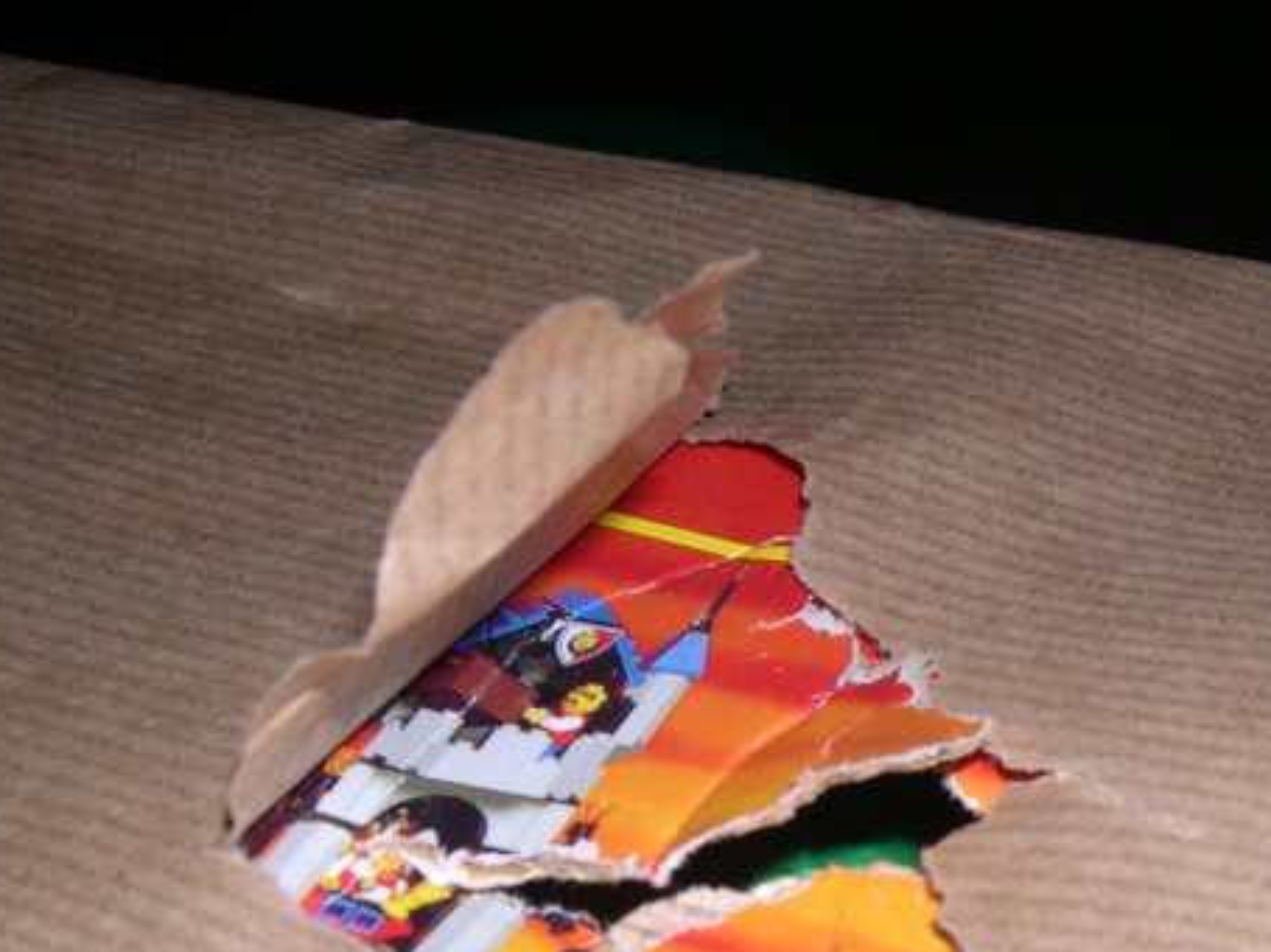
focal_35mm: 67
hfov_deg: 28.7
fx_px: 2459
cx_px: 901
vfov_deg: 21.7
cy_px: 697
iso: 100
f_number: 7.6
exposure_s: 1/60
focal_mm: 8
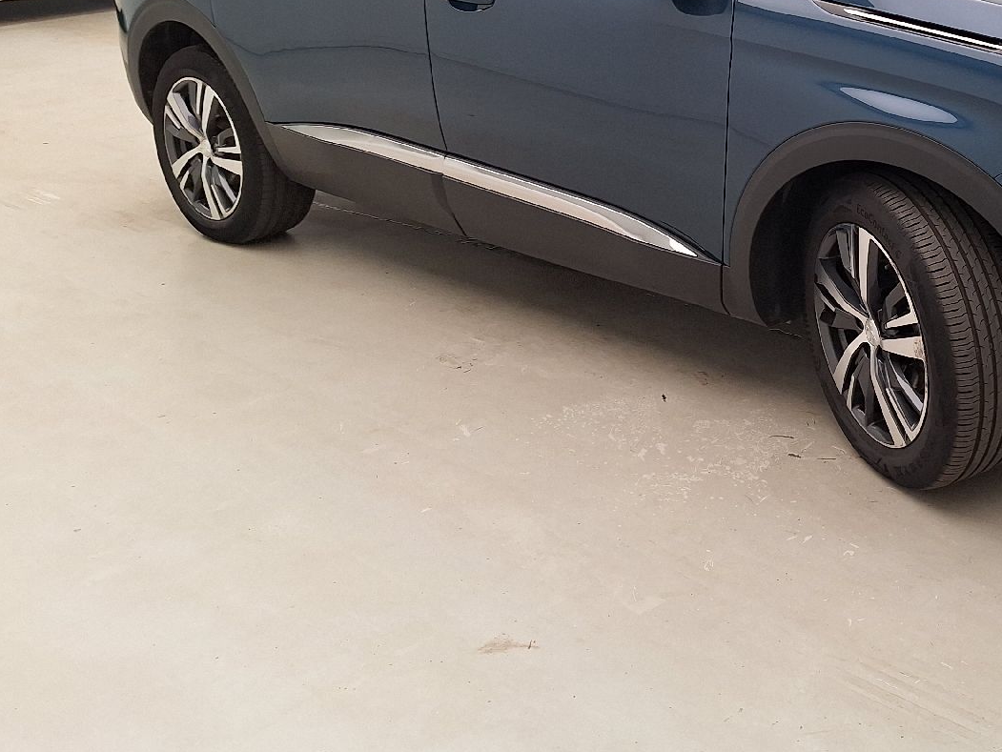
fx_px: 1216
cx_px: 867
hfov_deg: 41.8
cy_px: 113
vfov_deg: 33.0
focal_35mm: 42
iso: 50
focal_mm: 5.54
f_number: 1.8
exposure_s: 1/100
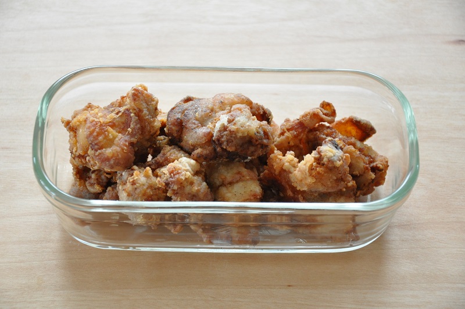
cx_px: 232
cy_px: 154
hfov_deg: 18.2
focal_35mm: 112
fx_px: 1451
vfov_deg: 12.1
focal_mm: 75
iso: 1600
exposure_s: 1/20
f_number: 5.3
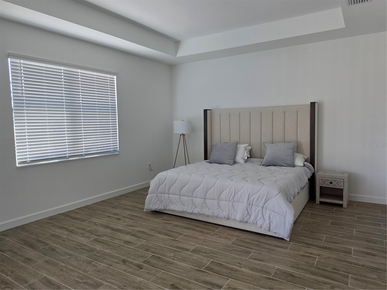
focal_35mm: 23
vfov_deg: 58.9
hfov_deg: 73.9
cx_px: 194
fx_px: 257
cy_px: 145
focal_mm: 6.5
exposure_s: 1/120
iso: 125
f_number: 1.4
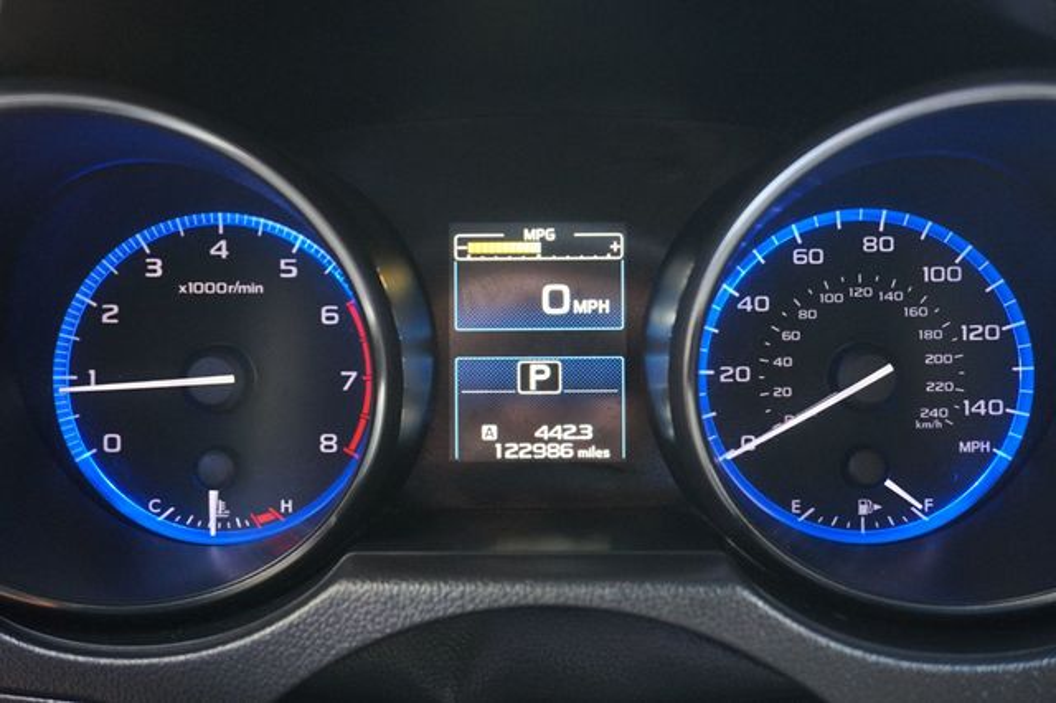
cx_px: 528
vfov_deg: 31.9
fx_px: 1231
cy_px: 352
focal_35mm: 42
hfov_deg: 46.4
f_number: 4.5
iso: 1600
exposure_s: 1/60
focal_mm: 28
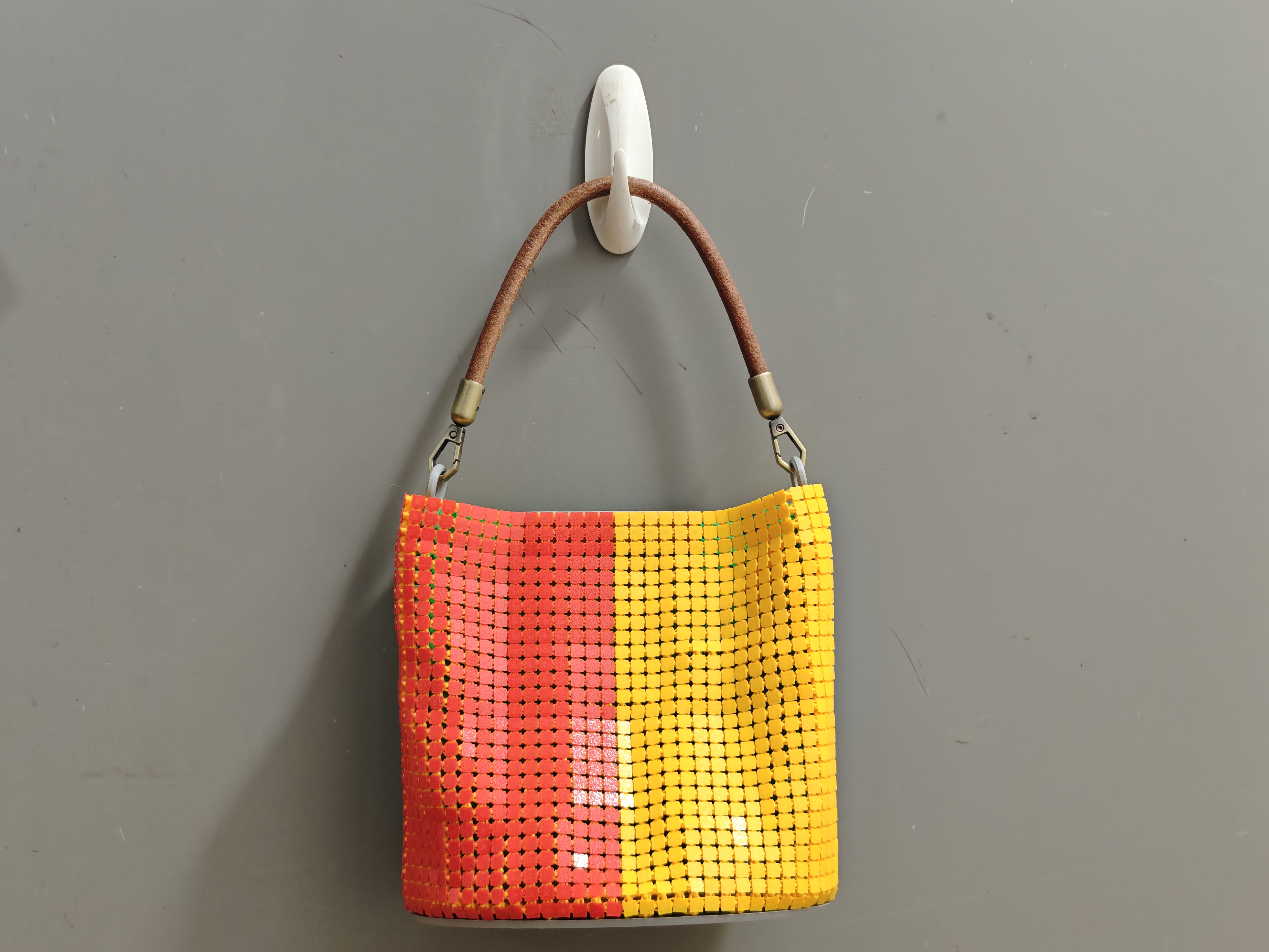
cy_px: 486
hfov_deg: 39.7
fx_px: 1760
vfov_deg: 30.3
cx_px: 621
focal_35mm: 48
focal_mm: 6.55
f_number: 1.62
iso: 500
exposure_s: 1/51.4
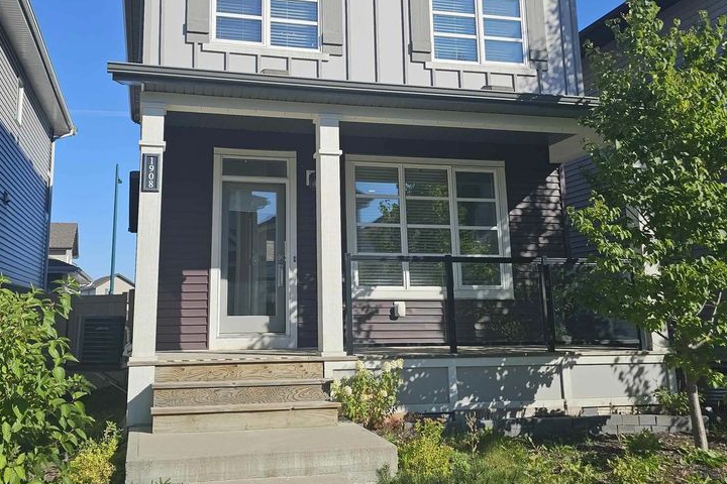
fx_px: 687
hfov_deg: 55.6
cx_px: 311
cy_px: 185
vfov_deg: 38.7
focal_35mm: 34
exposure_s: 1/2000
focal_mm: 6.3
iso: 25
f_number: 1.7
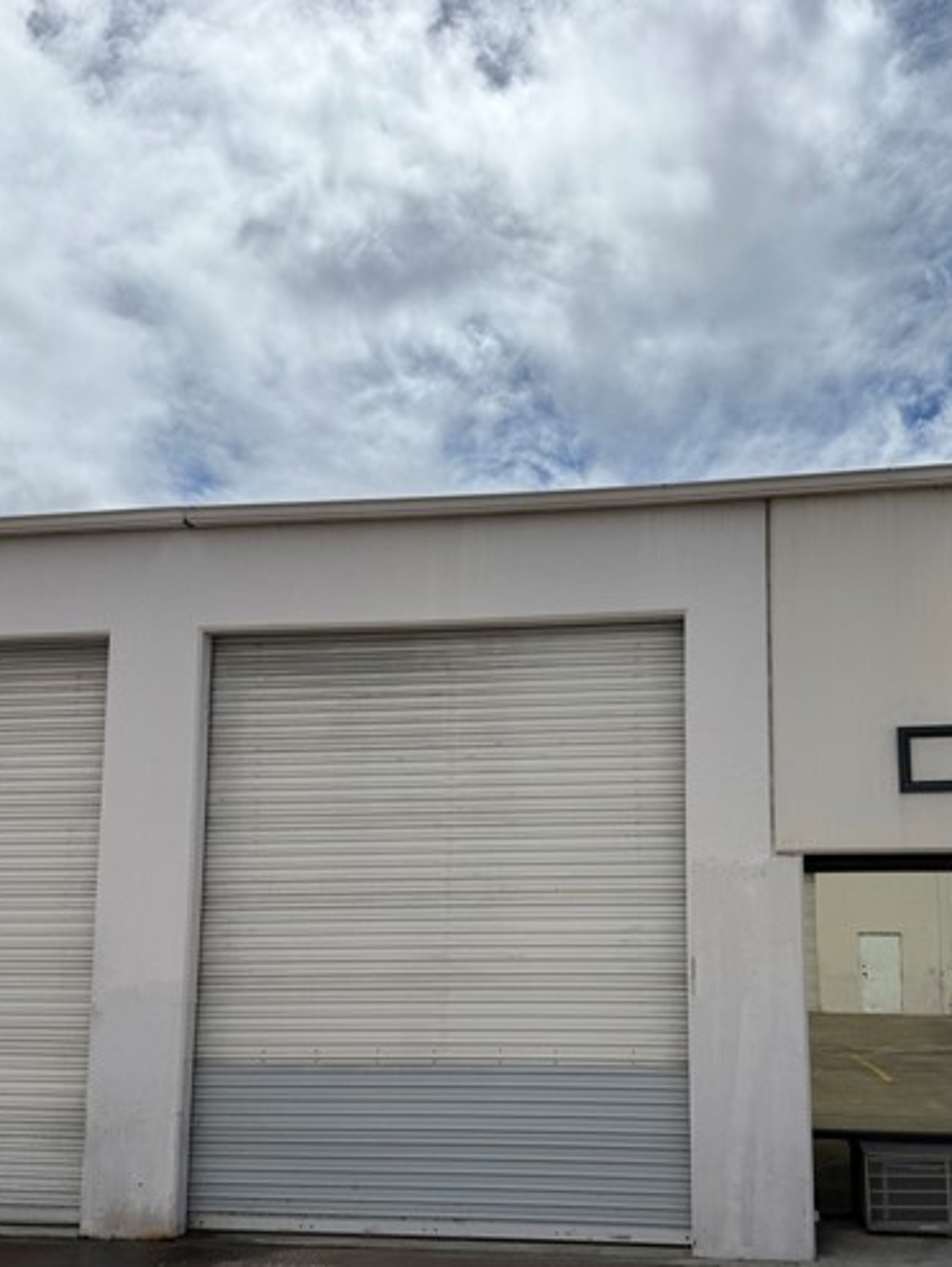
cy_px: 799
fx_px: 1135
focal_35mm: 31
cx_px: 596
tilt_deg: +6.9
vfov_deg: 57.5
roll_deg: -0.7
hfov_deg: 45.1
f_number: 1.78
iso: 64
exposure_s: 1/14286
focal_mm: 6.76
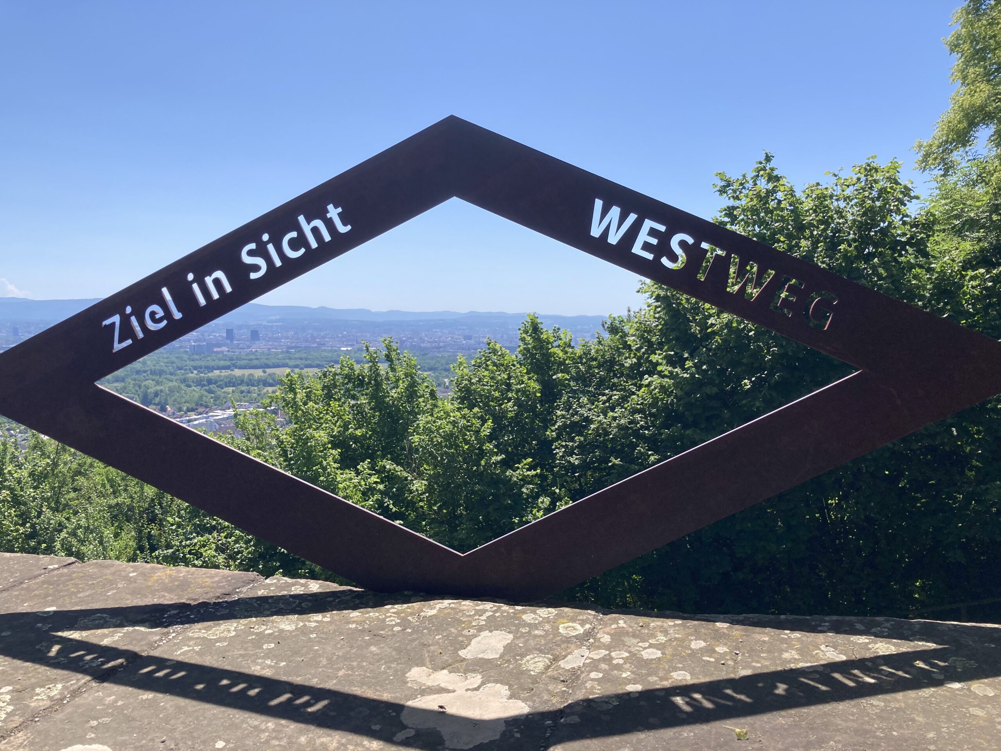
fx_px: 810
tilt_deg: -3.3
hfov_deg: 63.4
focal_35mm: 28
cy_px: 376
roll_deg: -0.1
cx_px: 500
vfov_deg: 49.7
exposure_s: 1/2000
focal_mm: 3.99
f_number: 1.8
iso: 20
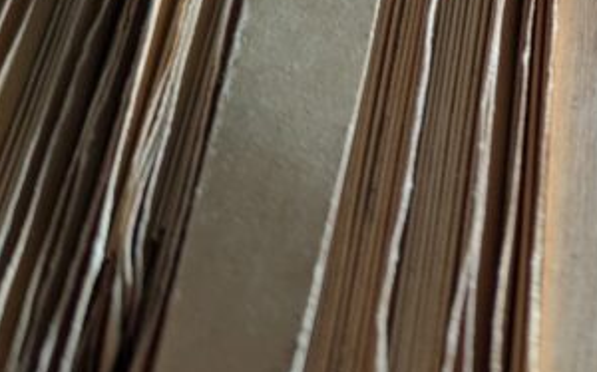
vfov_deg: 13.9
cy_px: -218
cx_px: 657
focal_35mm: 87
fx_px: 1414
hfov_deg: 22.5
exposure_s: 1/131
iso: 266
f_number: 1.85
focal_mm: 6.81
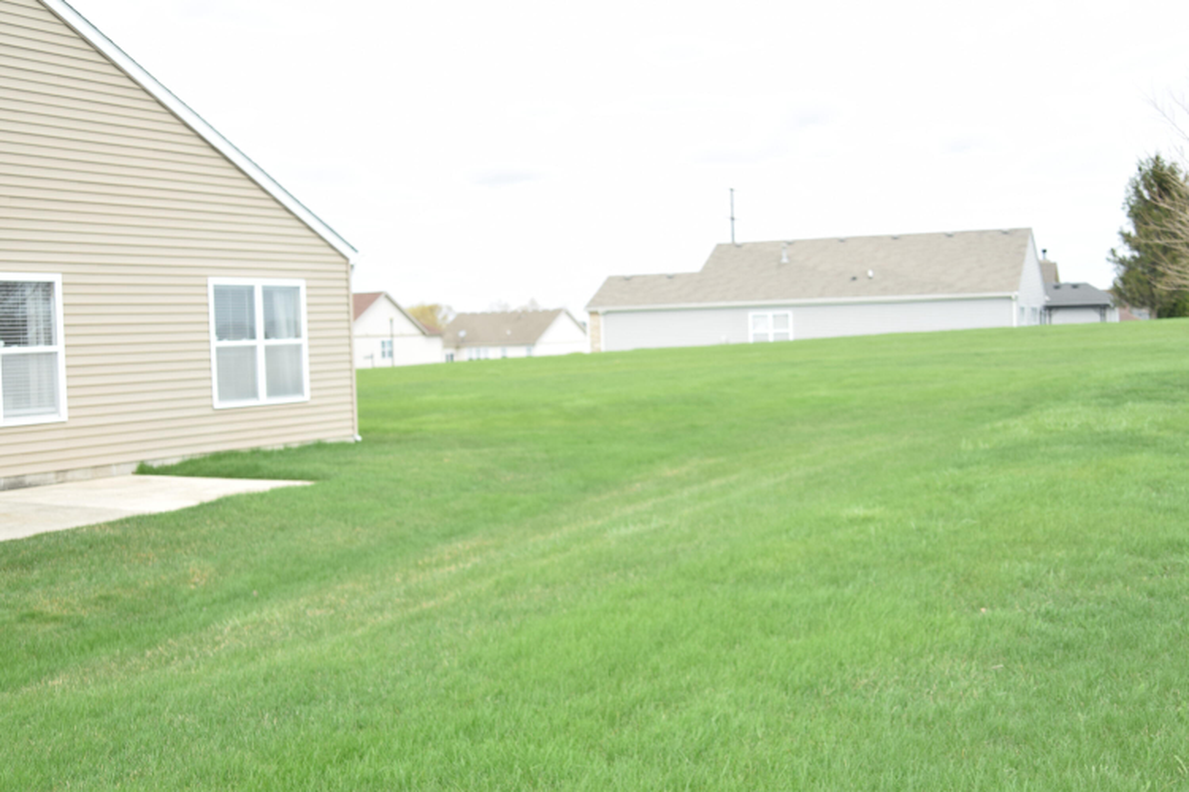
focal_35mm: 42
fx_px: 1387
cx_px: 594
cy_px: 396
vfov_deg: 31.9
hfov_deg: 46.4
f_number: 4
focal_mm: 28
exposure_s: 1/200
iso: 100
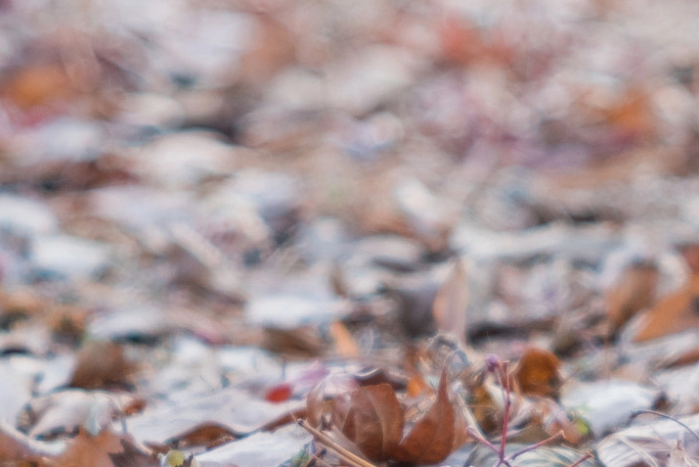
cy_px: 302
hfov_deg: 22.8
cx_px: 731
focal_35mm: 85
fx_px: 1651
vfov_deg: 16.1
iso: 500
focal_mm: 25
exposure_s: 1/125
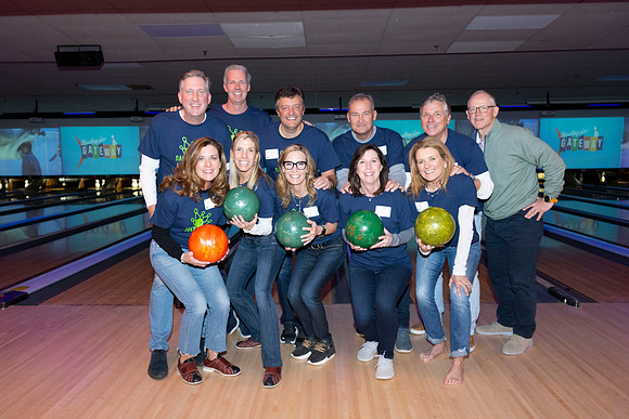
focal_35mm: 28
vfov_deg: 46.4
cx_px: 314
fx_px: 489
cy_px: 210
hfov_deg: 65.5
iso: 1600
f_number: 5.6
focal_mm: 28
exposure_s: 1/60
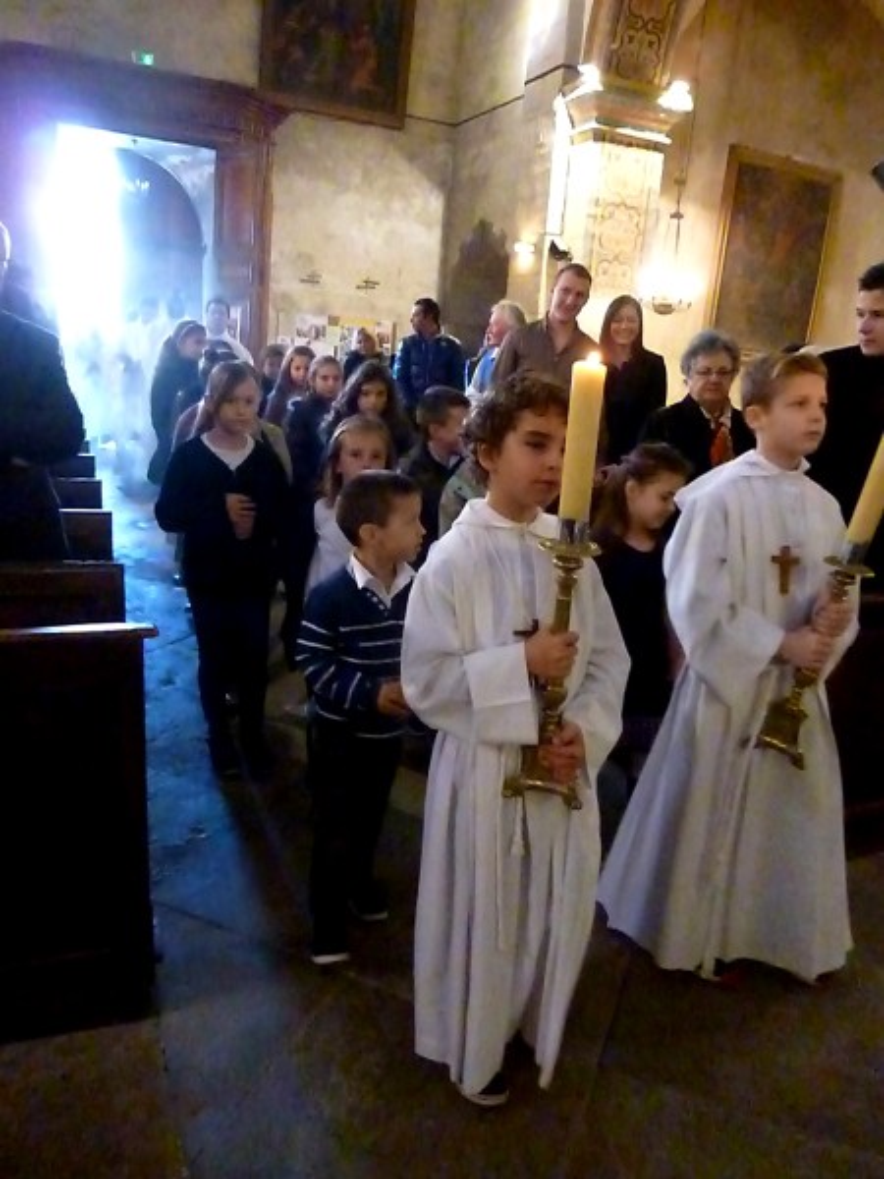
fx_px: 851
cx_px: 442
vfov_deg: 69.4
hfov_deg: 54.9
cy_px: 590
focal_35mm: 25
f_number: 3.1
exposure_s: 1/50
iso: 3200
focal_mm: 4.5
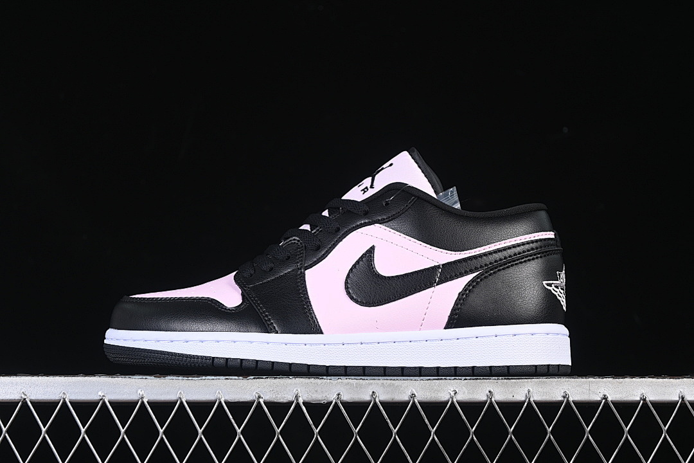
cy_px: 232
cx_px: 347
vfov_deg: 18.2
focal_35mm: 75
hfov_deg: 27.0
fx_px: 1446
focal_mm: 50
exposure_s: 1/60
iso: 160
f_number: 6.3
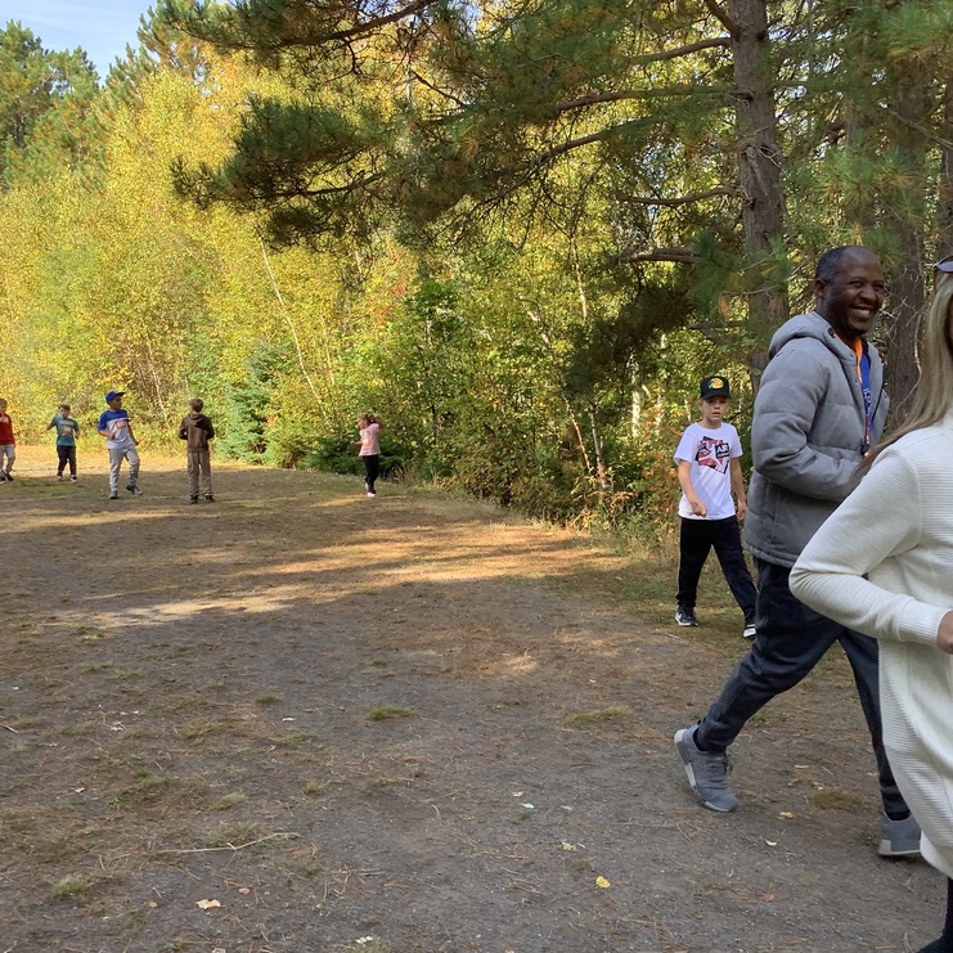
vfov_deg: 44.9
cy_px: 476
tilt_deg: -5.4
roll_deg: -0.2
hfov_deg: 44.9
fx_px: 1152
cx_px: 516
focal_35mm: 37
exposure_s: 1/120
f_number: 2.4
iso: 25
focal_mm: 3.3
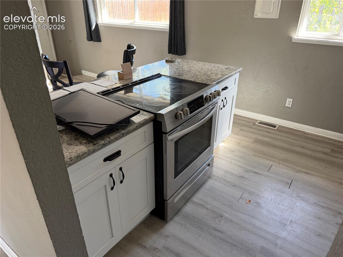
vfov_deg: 56.8
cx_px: 172
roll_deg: +2.6
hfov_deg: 71.6
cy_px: 128
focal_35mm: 24
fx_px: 238
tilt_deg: -25.1
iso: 200
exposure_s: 1/120
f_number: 1.78
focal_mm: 6.76
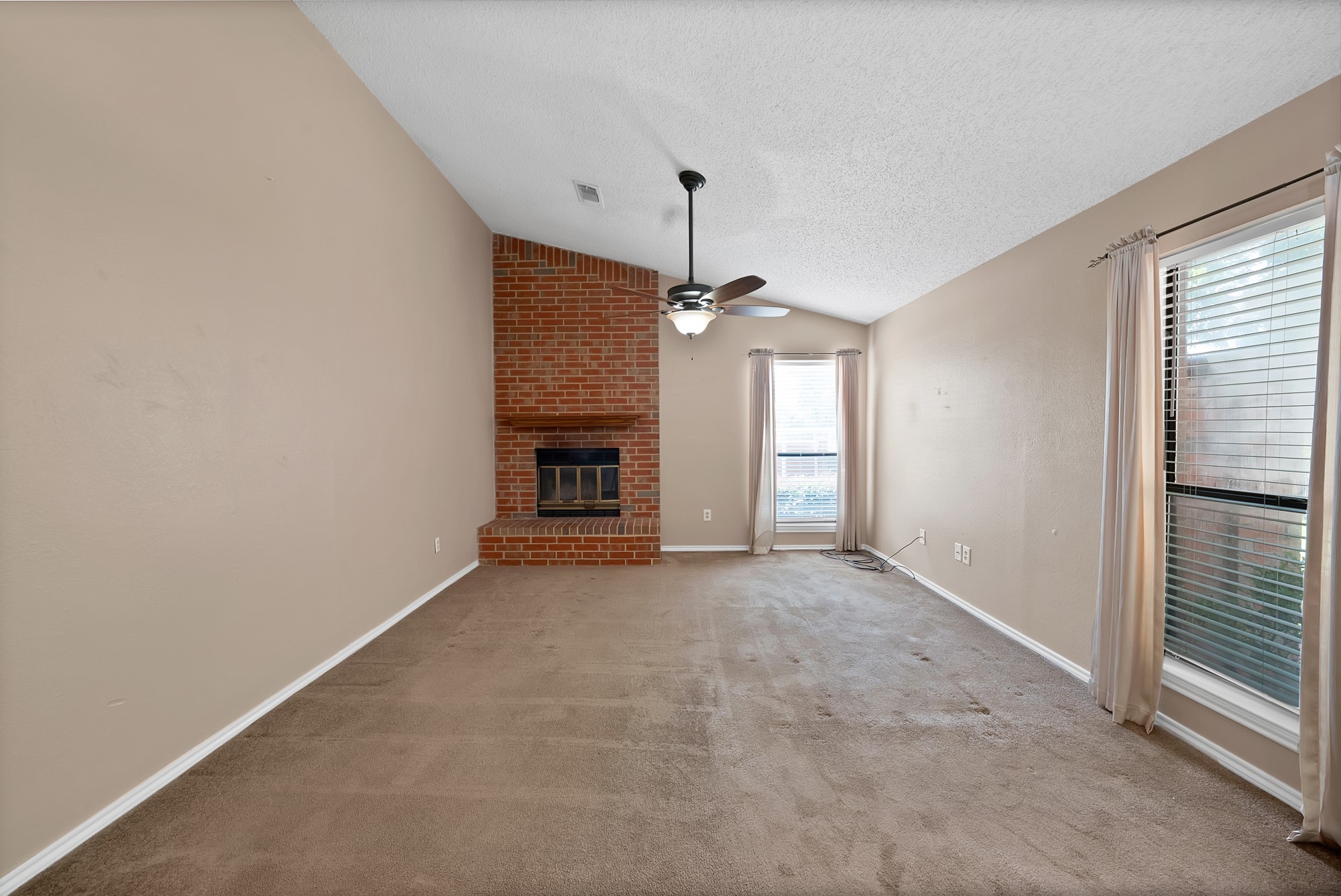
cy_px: 448
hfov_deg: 112.6
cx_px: 670
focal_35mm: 12
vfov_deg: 90.1
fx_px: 447
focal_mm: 12
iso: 640
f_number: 9
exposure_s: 1/3
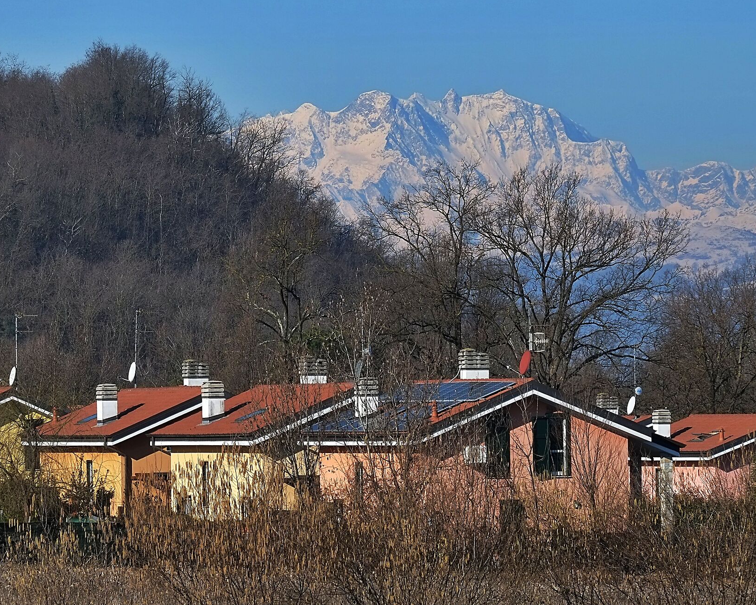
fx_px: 5281
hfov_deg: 8.2
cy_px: 307
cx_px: 271
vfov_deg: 6.6
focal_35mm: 236
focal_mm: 113.8
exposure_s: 1/240
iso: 200
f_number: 13
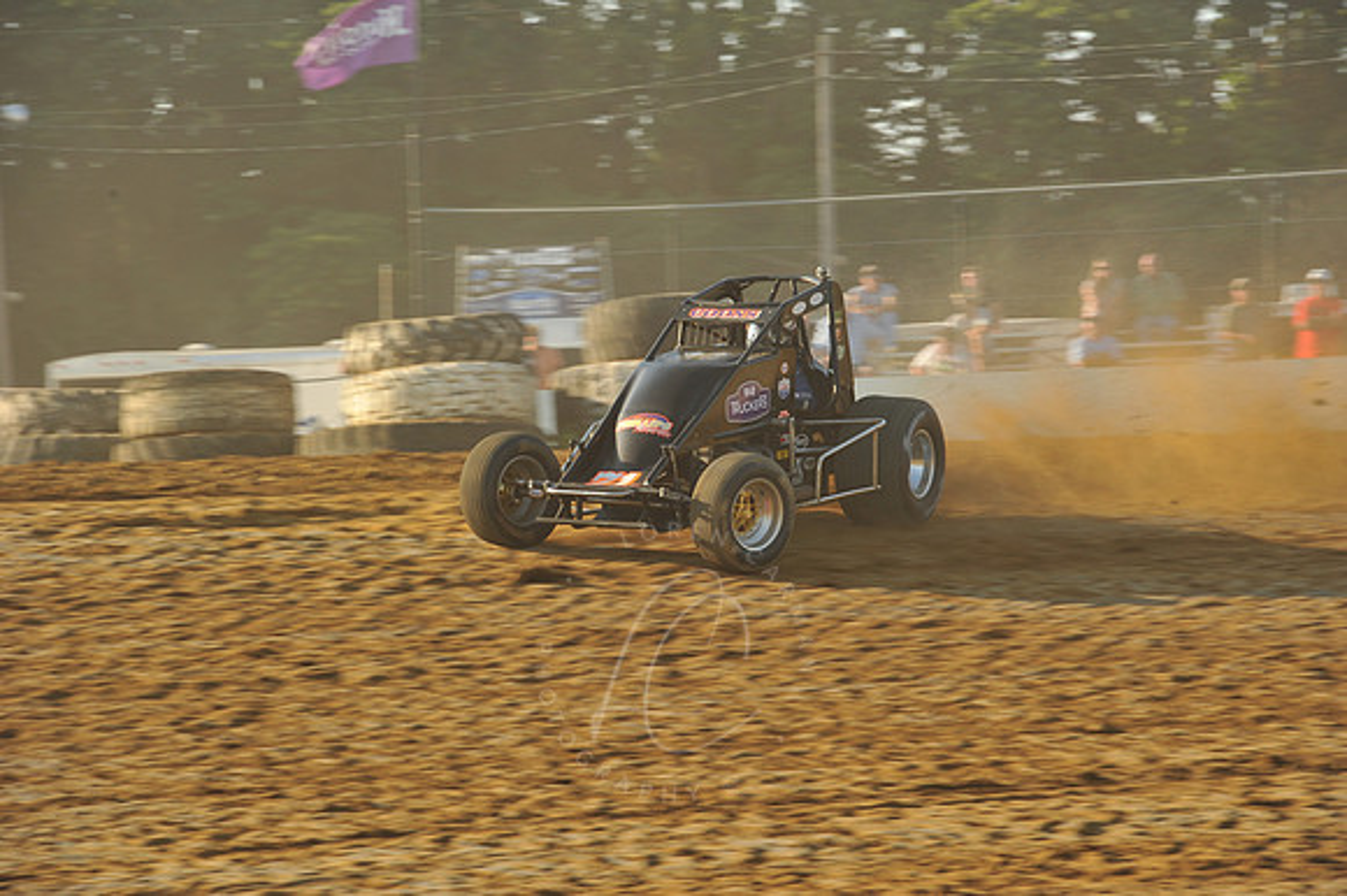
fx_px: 6731
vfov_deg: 7.6
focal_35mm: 180
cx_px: 674
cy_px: 448
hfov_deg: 11.4
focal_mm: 180
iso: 400
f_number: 9
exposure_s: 1/320
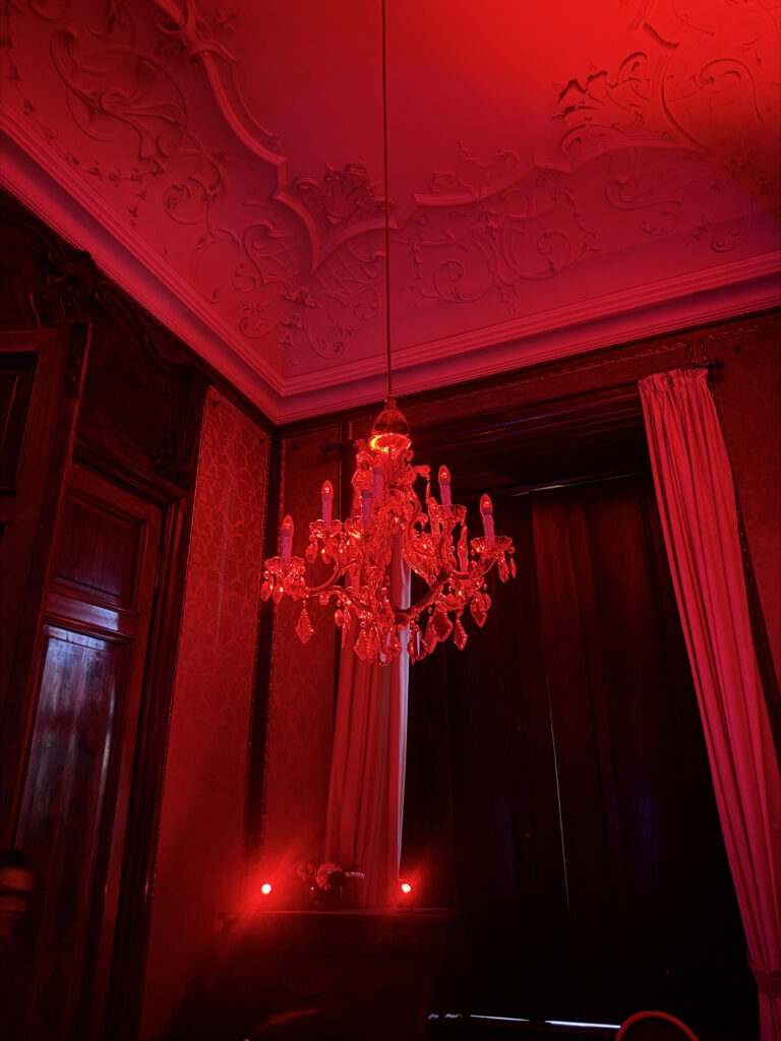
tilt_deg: +24.3
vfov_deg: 71.6
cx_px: 390
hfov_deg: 56.8
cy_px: 520
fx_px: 722
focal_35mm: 24
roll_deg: -0.6
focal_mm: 6.76
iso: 2500
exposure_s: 1/9
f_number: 1.78
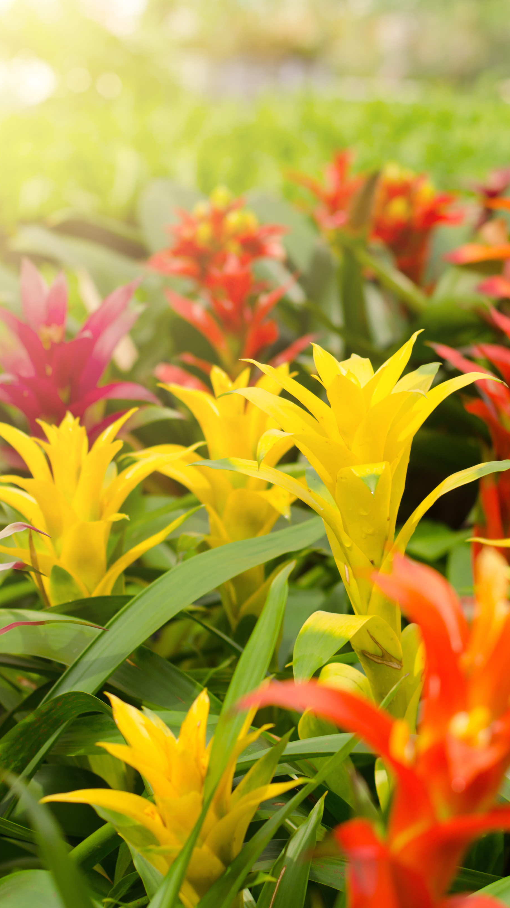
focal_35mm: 119
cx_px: 373
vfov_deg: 18.0
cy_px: 454
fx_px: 2861
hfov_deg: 10.2
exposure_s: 1/60
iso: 160
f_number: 3.5
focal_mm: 50
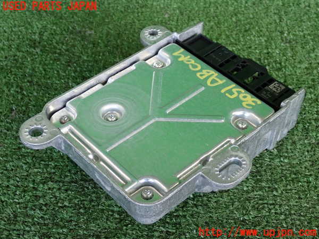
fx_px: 534
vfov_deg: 25.2
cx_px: 160
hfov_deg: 33.2
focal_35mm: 58
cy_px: 120
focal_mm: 10.35
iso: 800
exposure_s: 1/125
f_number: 3.5
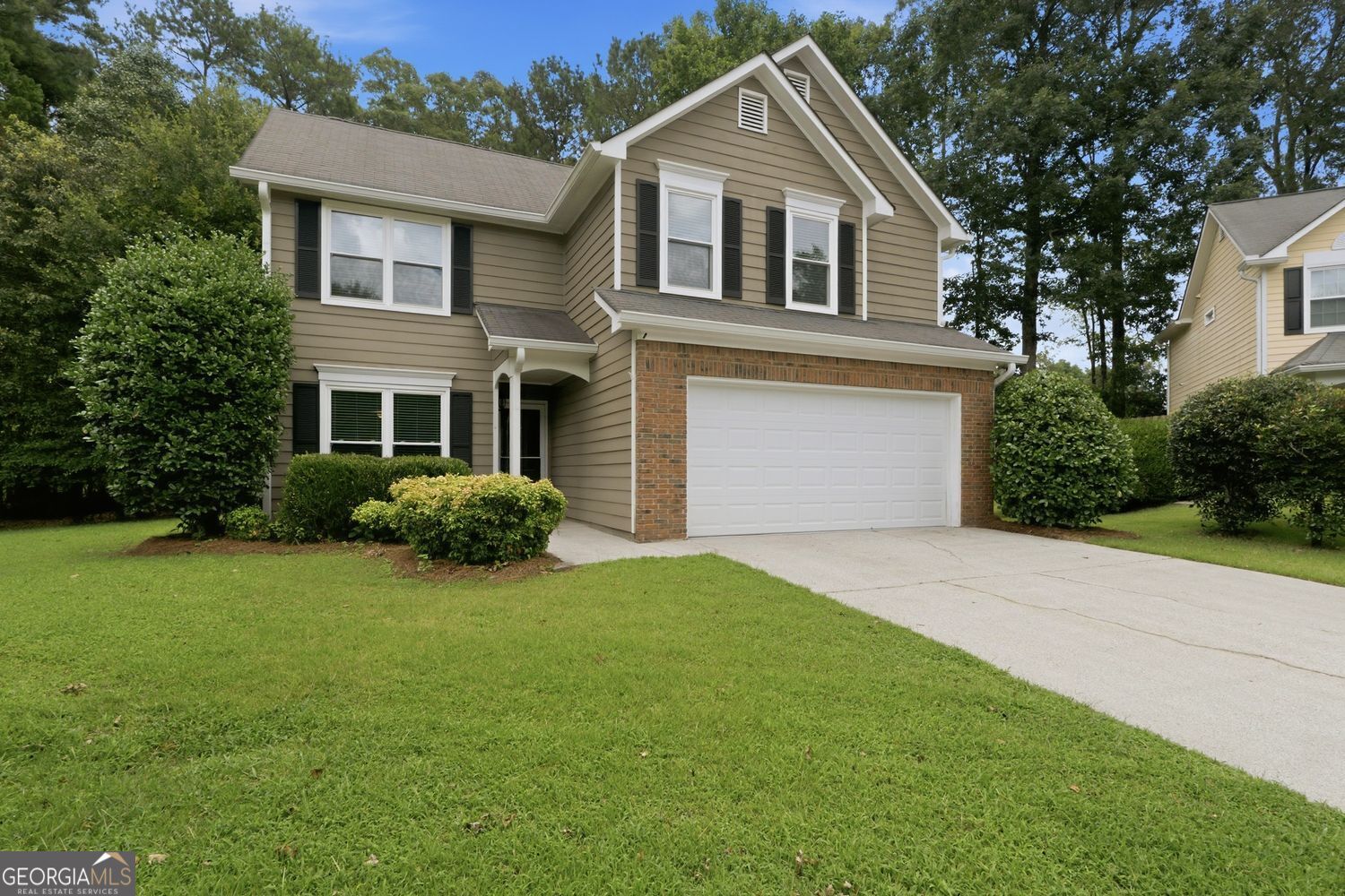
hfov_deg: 95.0
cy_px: 448
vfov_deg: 72.1
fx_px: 616
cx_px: 672
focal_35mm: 16
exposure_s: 1/200
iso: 100
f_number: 7.1
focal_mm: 11
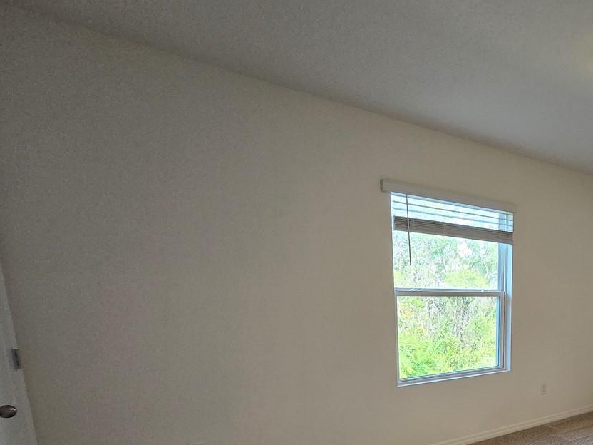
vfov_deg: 50.5
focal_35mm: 25
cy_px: 374
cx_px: 526
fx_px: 428
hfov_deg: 59.7
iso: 80
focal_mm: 1.7
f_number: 2.2
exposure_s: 1/60
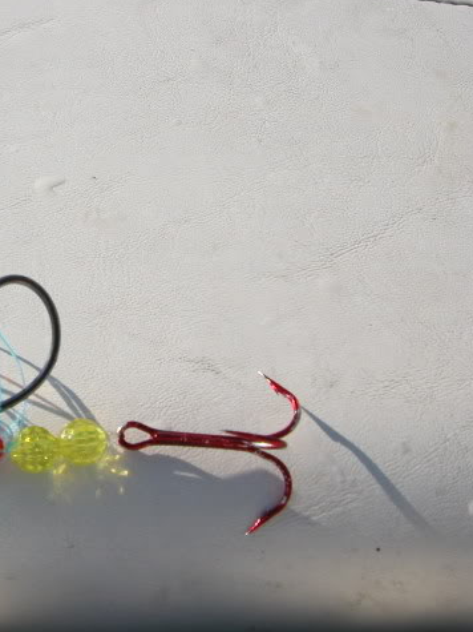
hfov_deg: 23.2
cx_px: -53
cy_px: 245
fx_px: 1075
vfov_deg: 32.6
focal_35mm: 59
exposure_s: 1/368
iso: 100
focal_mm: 8.9
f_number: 6.3
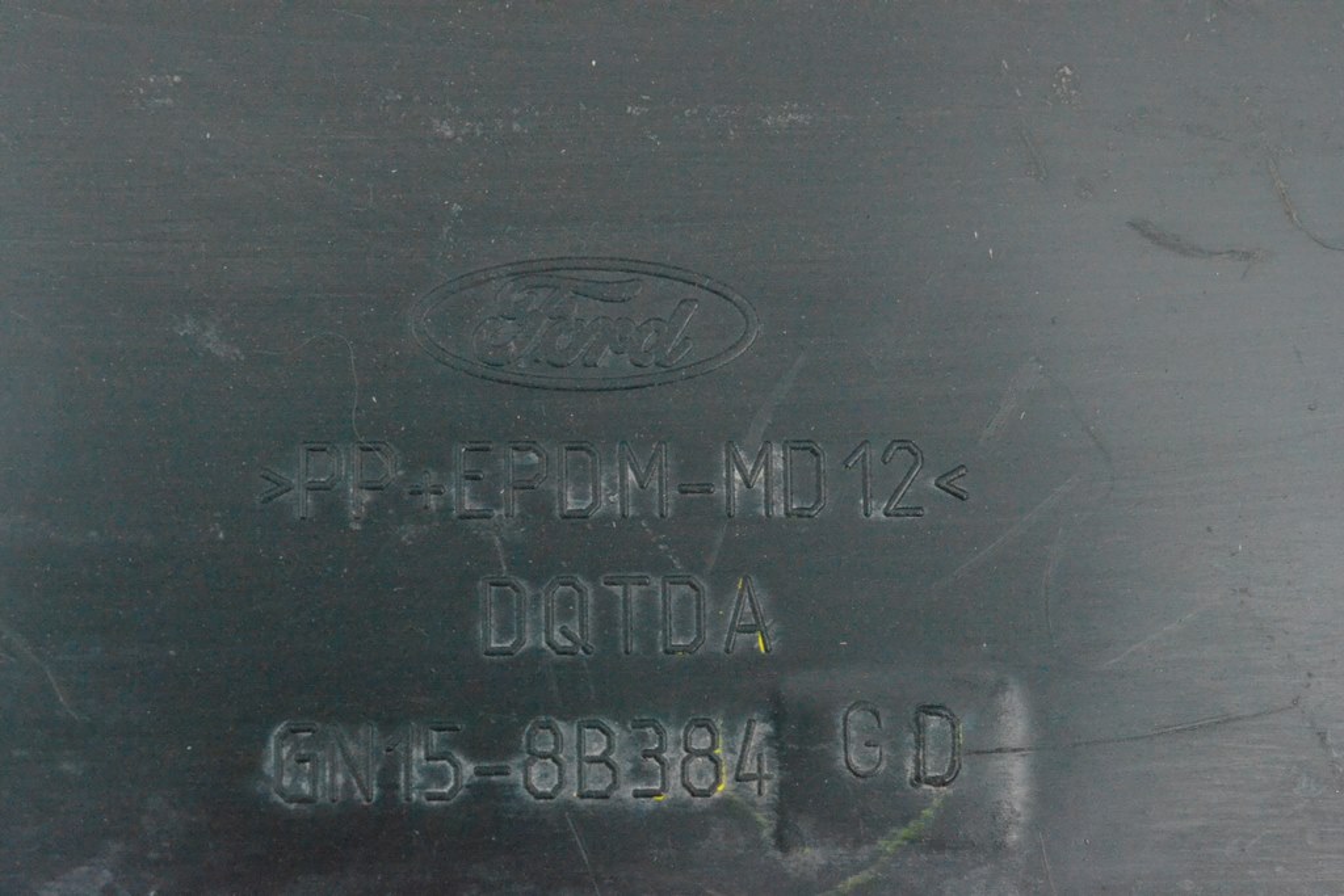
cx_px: 672
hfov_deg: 24.6
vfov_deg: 16.6
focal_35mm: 82
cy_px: 448
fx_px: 3080
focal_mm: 55
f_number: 10
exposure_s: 1/125
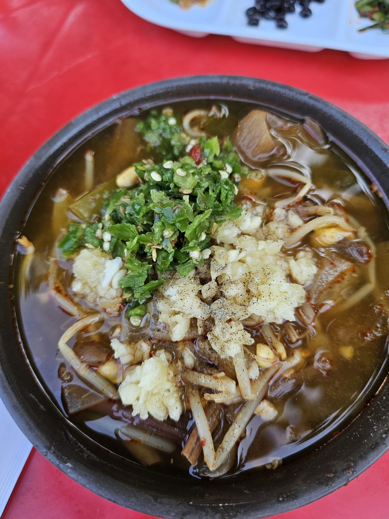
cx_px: 194
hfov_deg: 58.9
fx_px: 345
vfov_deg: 73.9
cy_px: 260
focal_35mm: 23
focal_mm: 6.3
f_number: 1.7
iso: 50
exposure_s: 1/120
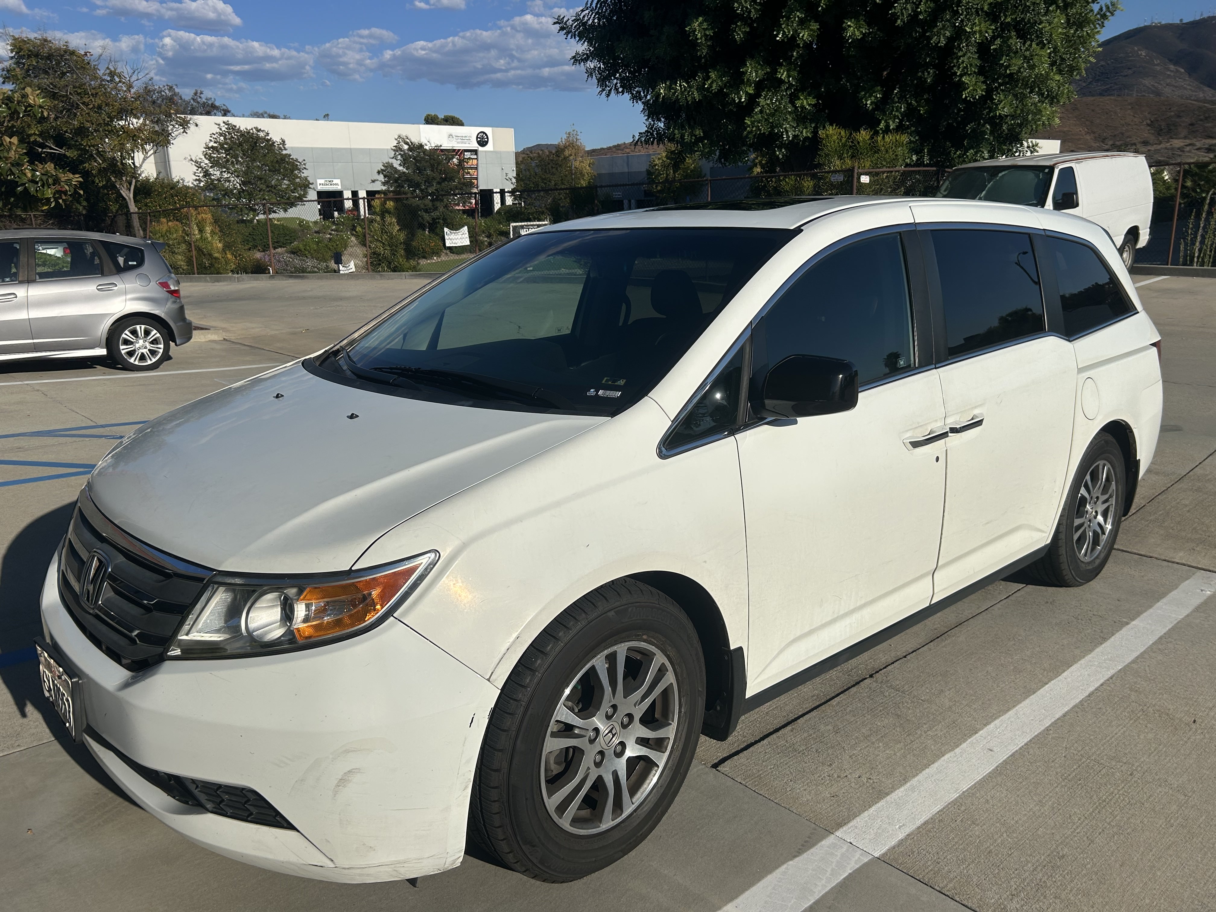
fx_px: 913
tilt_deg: -14.3
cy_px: 456
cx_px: 608
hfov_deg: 67.3
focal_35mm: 26
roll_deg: +2.2
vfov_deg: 53.1
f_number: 1.5
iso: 50
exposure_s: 1/12658
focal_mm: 5.7
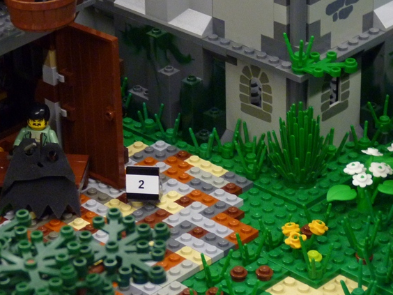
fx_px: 1669
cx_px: 37
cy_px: 105
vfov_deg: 10.1
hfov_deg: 13.3
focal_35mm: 147
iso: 400
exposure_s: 1/15
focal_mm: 14.4
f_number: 3.4
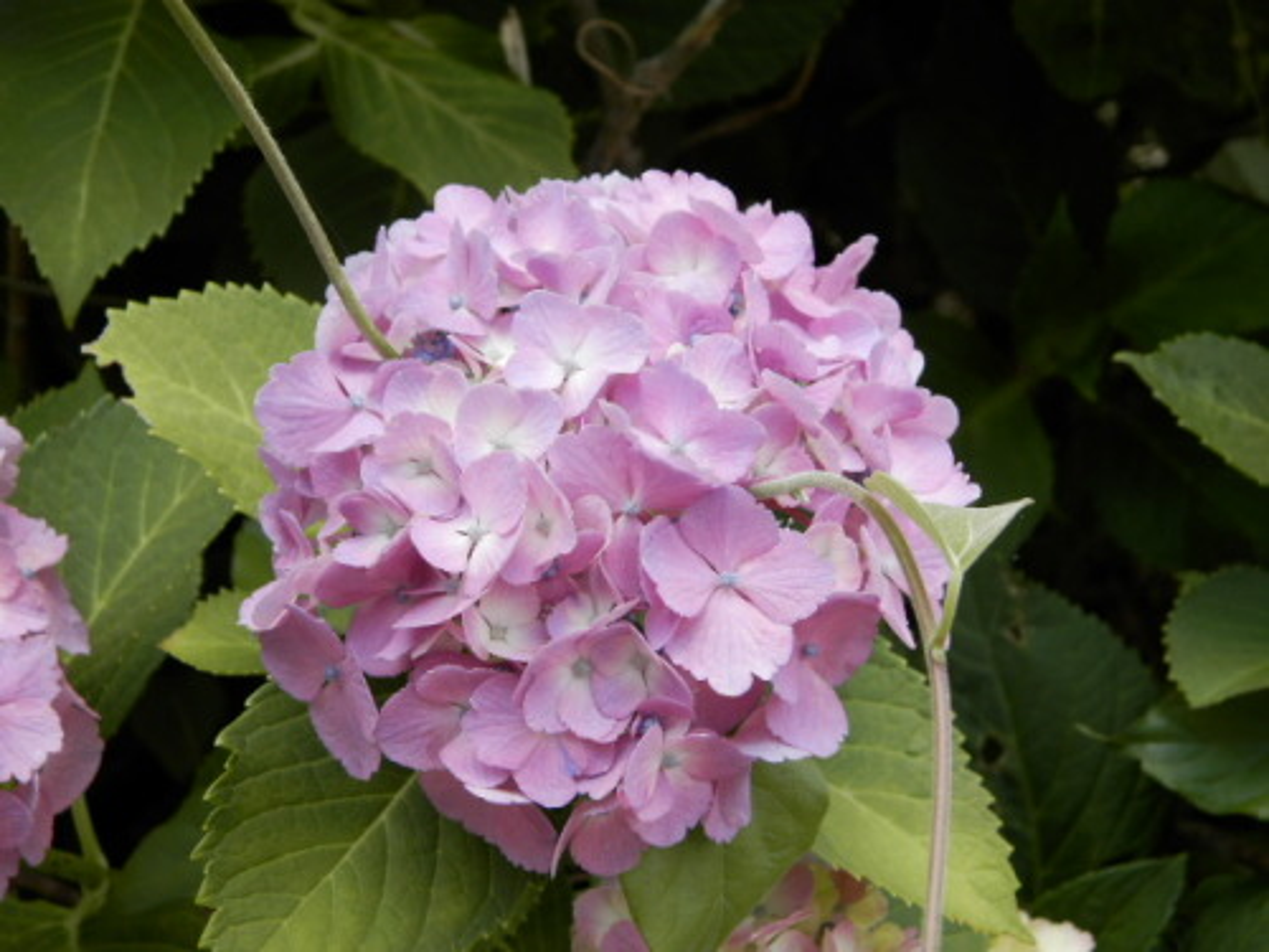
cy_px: 476
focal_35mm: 82
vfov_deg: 18.0
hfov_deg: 23.8
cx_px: 634
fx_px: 3006
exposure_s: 1/160
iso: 80
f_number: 4.2
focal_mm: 14.6
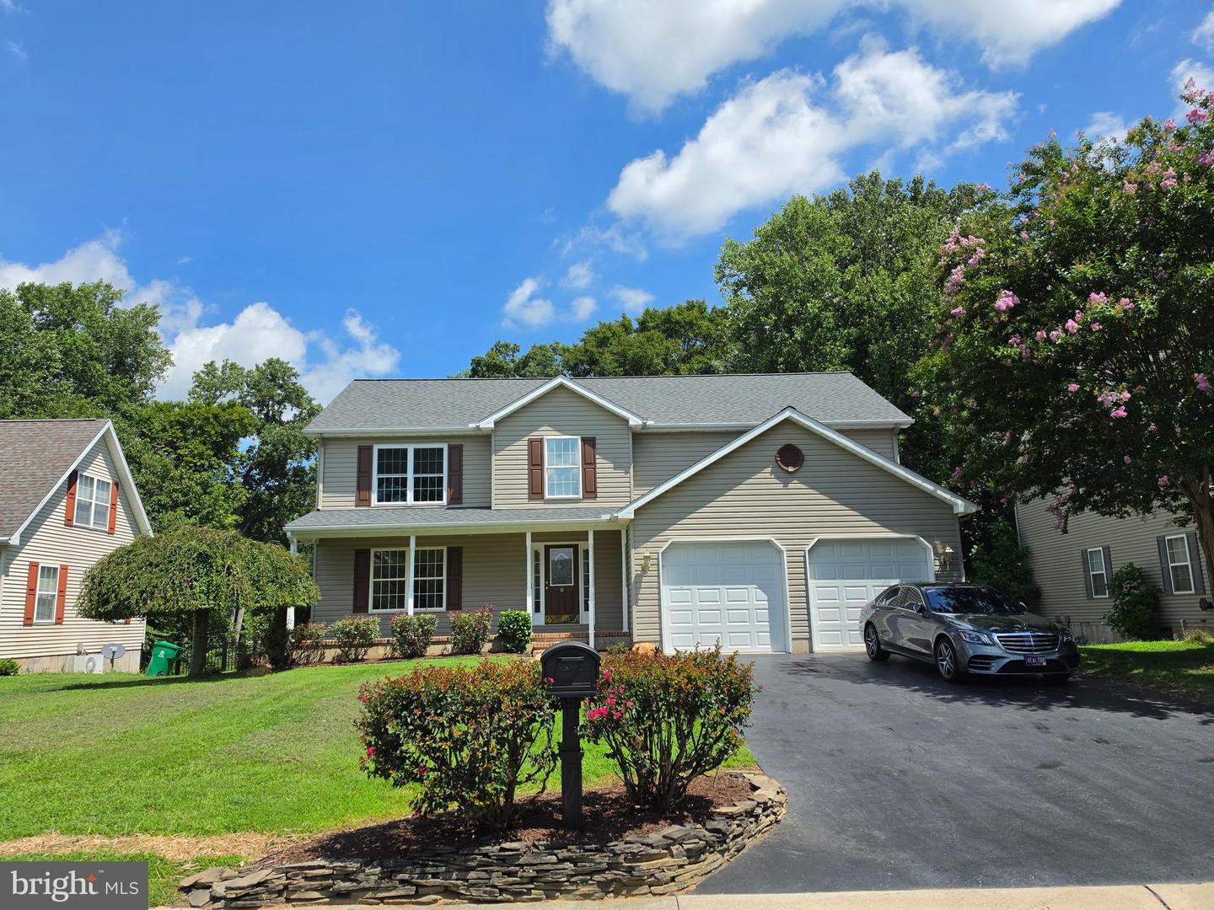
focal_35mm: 23
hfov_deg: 73.9
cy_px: 455
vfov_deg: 58.9
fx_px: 807
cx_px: 607
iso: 64
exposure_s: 1/6571
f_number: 1.4
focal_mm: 6.5
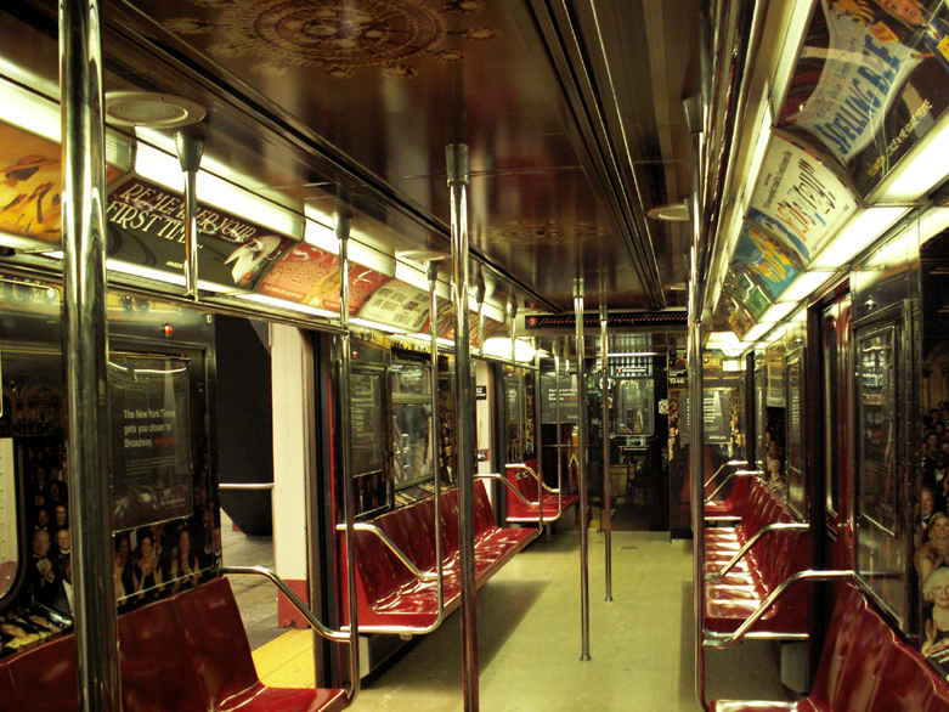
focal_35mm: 35
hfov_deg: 52.6
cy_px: 356
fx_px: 960
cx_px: 474
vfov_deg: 40.7
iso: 160
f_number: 2.8
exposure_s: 1/6
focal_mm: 5.86
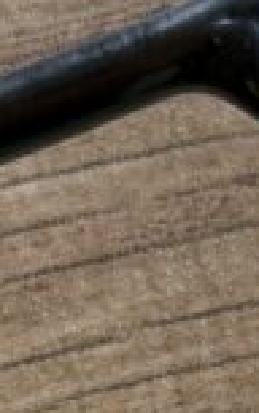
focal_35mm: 340
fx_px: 3829
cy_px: 1161
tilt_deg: -85.6
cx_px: 513
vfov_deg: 5.8
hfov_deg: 3.8
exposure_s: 1/106
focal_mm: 6.76
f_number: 1.78
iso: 100
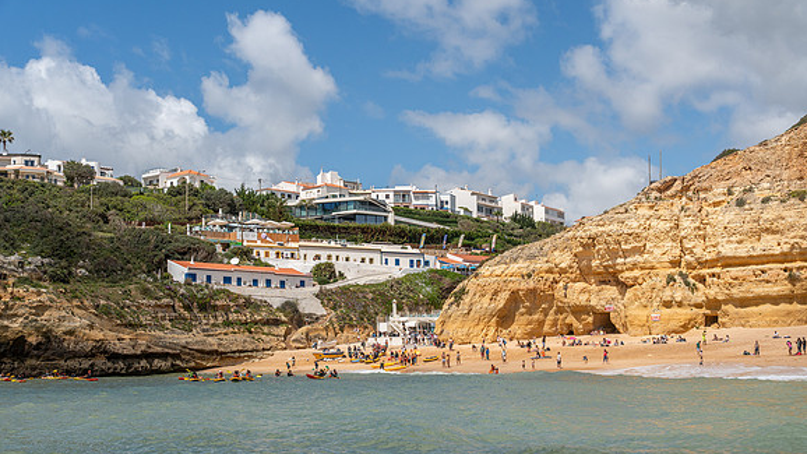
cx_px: 404
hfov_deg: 39.2
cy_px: 263
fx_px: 1134
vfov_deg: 22.6
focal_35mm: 53
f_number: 7.1
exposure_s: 1/2000
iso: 250
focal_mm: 50.4
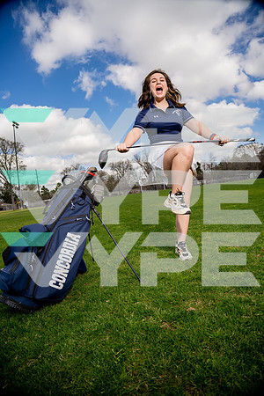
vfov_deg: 84.0
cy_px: 198
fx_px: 220
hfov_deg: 61.9
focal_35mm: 20
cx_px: 132
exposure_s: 1/1000
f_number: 4
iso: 100
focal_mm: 20
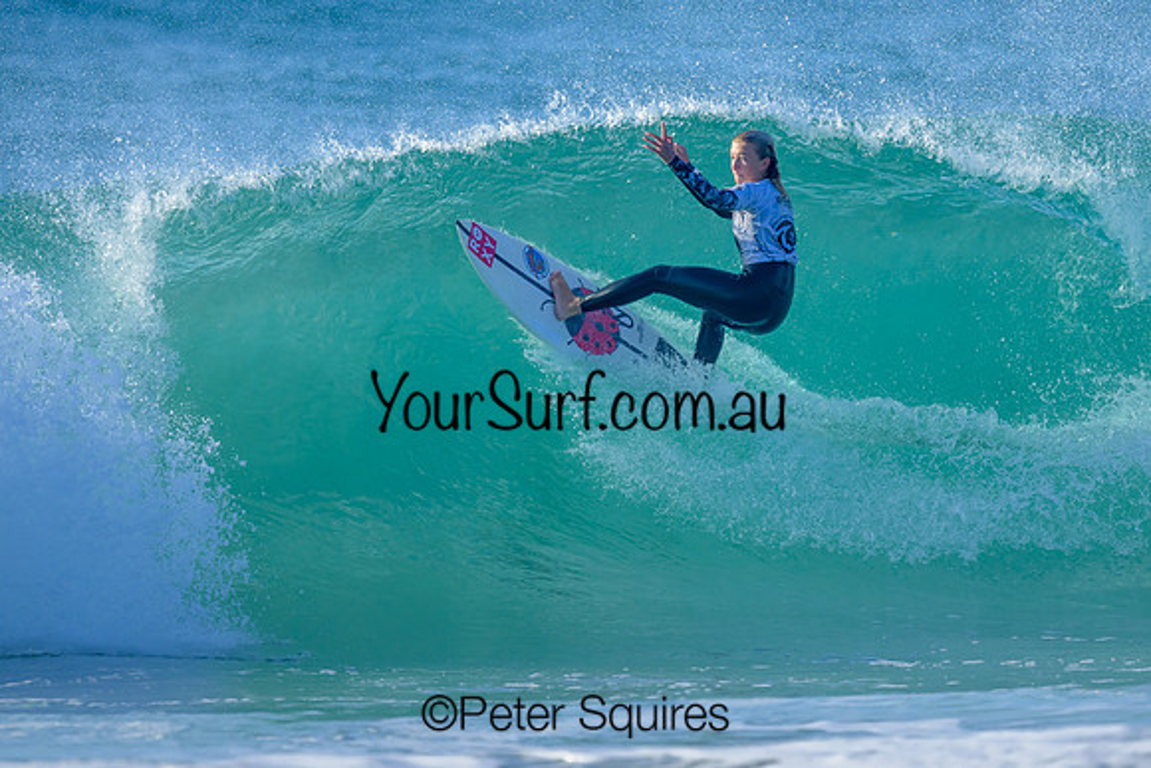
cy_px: 283
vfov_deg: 1.3
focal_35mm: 1098
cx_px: 760
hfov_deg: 1.9
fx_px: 35117
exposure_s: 1/2000
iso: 560
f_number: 6.3
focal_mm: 800
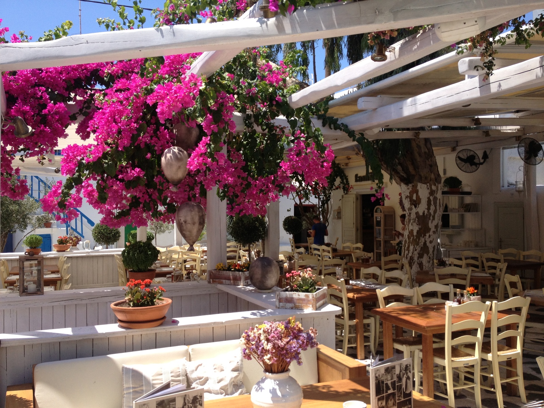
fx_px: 550
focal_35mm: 35
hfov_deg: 52.6
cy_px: 204
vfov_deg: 40.7
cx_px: 272
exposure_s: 1/1082
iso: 50
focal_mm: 4.28
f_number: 2.4
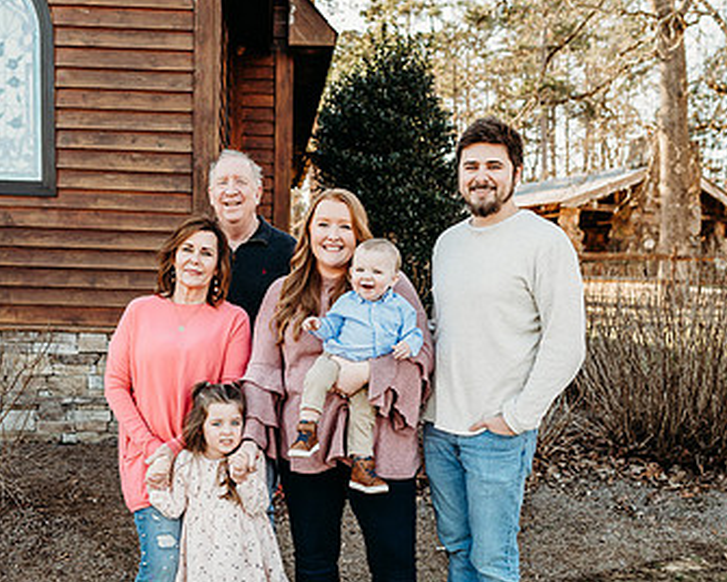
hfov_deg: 46.7
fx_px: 839
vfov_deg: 37.5
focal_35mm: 39
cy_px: 416
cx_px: 313
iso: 250
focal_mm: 24
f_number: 2.8
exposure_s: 1/320
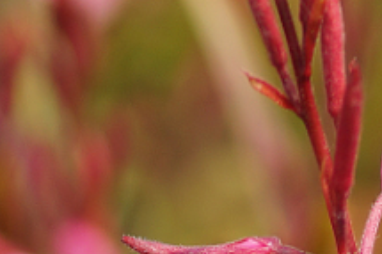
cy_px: 416
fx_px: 8885
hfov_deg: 2.5
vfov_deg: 1.6
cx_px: 474
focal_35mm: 838
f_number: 3.2
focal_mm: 100
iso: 100
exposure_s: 1/500
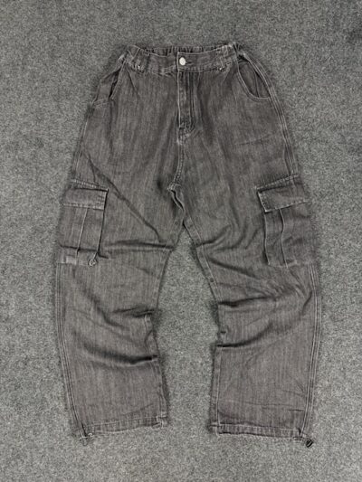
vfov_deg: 71.6
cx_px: 181
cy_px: 241
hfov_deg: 56.8
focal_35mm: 24
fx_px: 335
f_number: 1.78
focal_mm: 6.76
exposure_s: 1/50
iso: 160
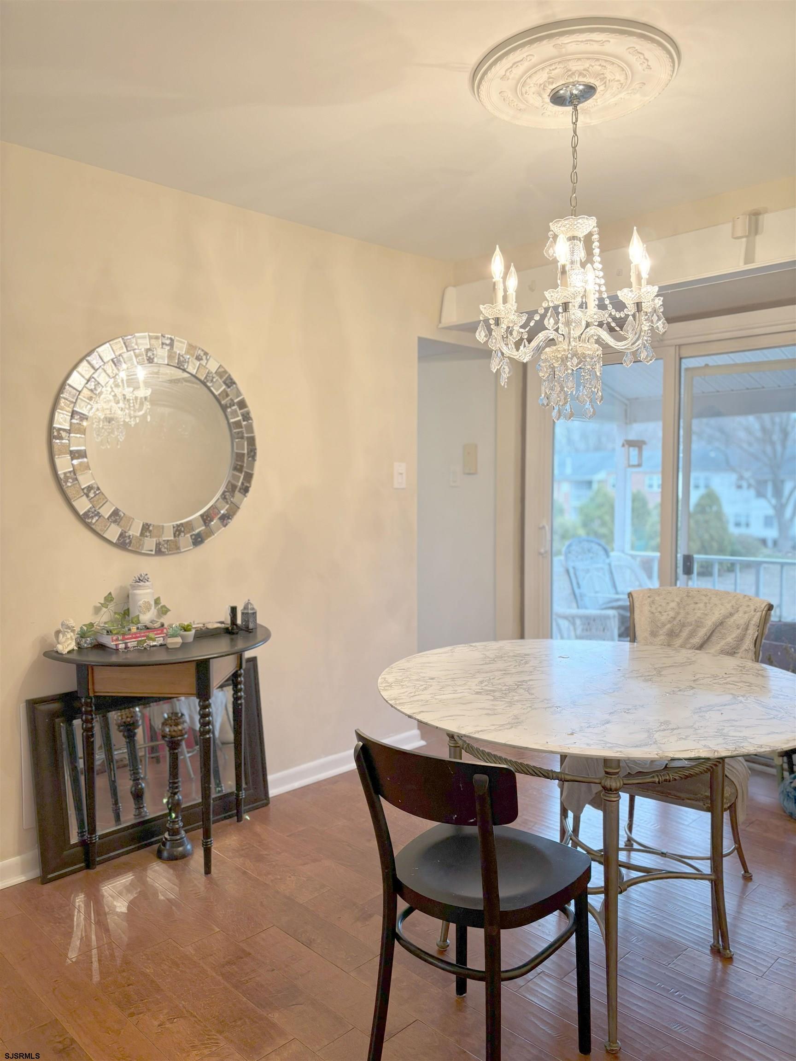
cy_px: 530
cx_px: 398
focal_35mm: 26
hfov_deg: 53.1
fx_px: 797
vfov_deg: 67.3
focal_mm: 5.96
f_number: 1.6
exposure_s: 1/60
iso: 64
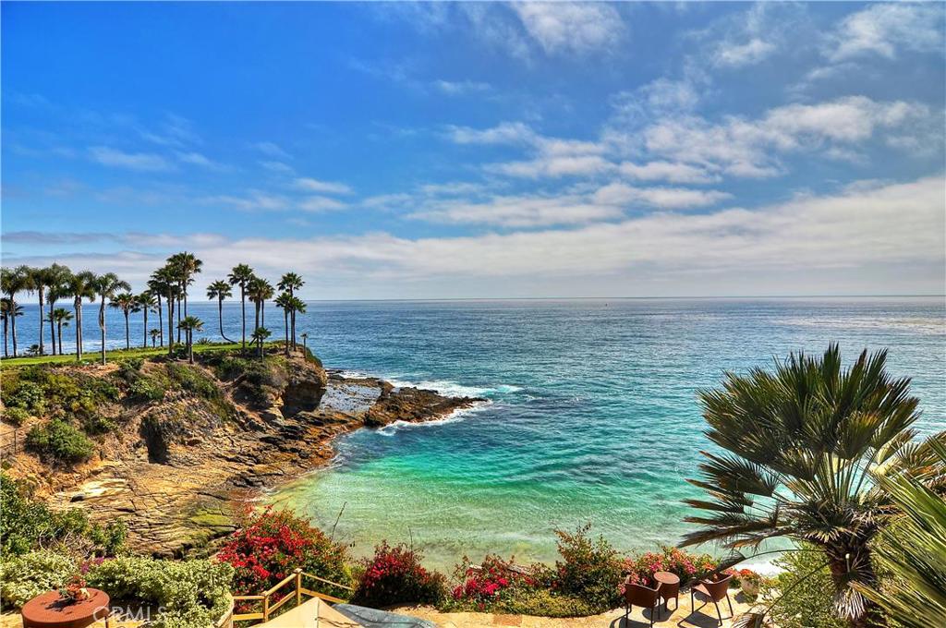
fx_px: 472
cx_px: 473
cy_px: 314
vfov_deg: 67.2
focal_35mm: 18
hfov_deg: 90.1
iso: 200
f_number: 7.1
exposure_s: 1/1600
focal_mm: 12
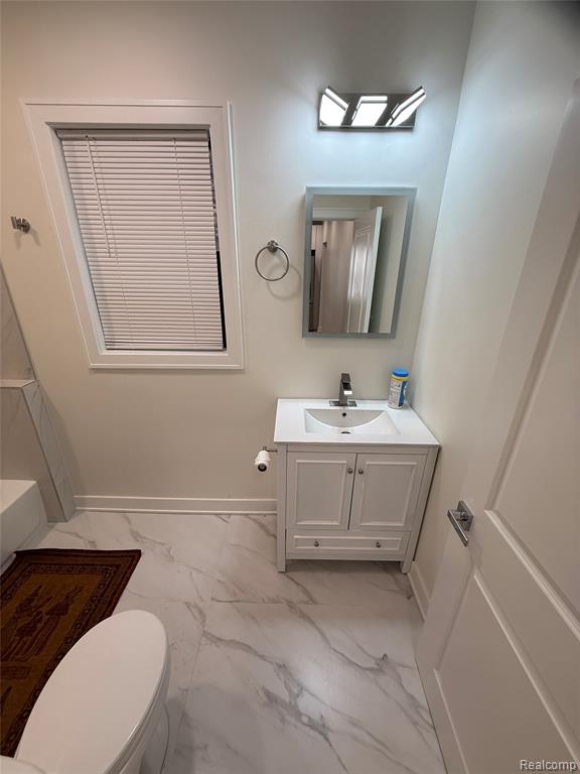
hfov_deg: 85.7
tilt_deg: -21.4
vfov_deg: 102.1
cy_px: 387
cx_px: 290
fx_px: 313
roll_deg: +1.0
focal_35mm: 14
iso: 80
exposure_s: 1/120
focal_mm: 2.22
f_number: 2.2
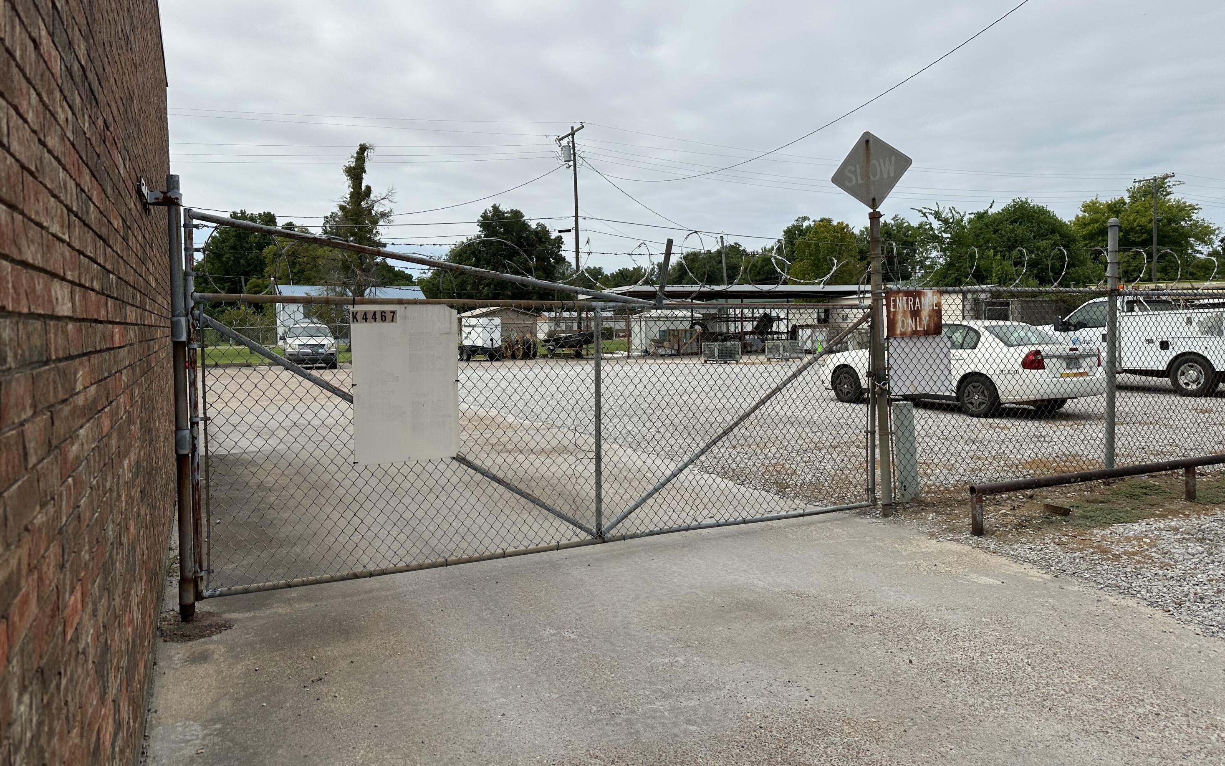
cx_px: 625
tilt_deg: -2.1
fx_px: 868
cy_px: 356
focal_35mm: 26
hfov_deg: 70.4
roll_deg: +1.3
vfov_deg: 47.6
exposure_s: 1/6623
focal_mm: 6.86
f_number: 1.78
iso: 80
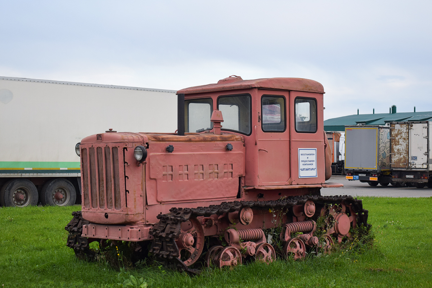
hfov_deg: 35.1
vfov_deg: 23.8
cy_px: 144
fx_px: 684
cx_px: 216
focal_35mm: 57
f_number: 5.6
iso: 400
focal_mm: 38
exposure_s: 1/500
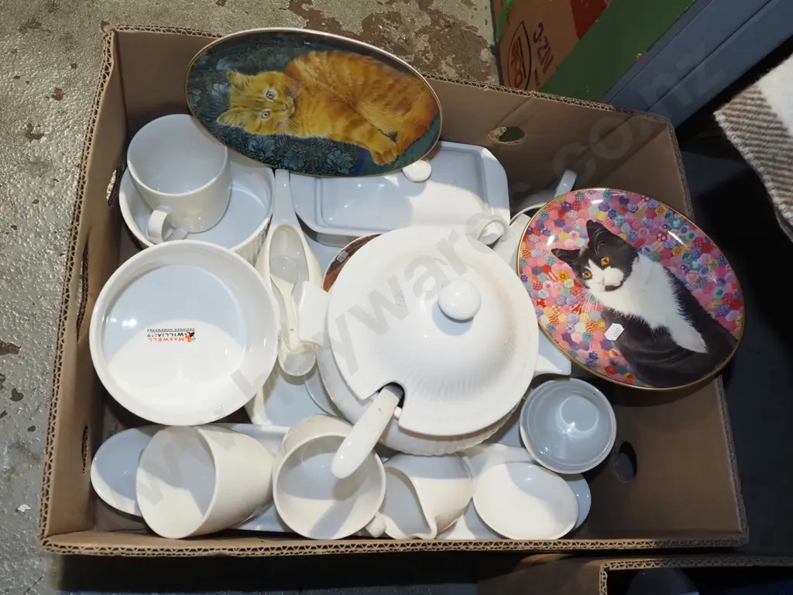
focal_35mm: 30
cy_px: 298
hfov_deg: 60.0
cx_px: 396
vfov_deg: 46.8
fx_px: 687
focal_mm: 15
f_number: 5.6
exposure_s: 1/160
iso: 2000
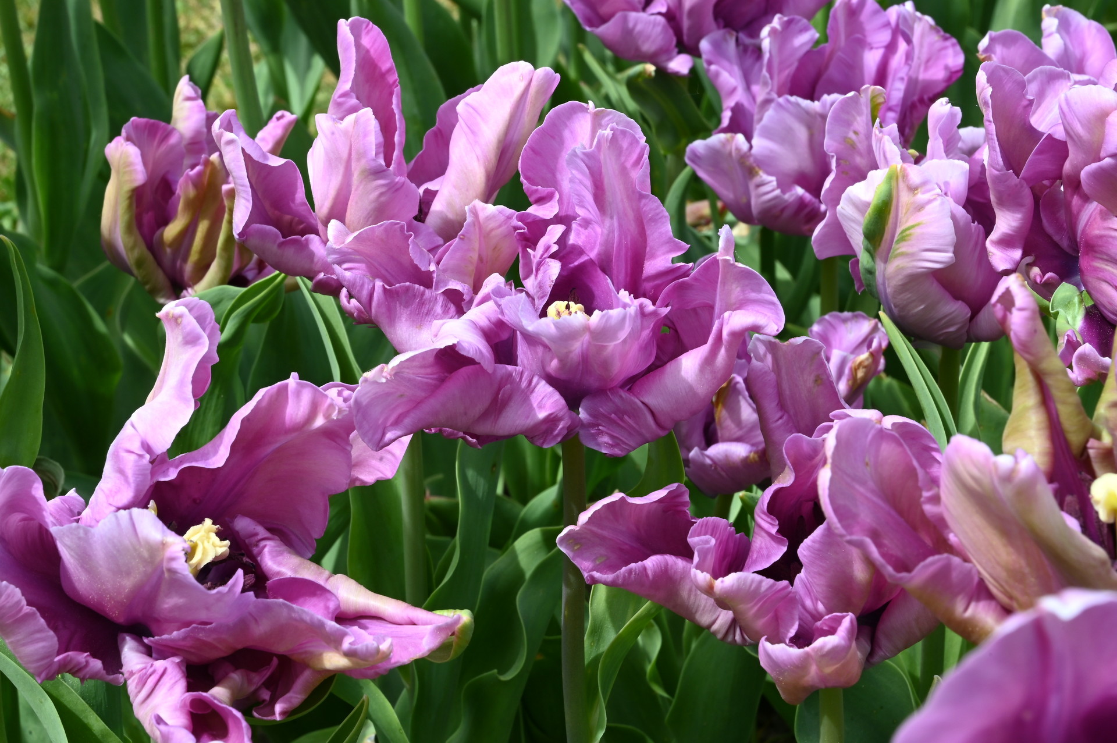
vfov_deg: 19.4
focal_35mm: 70
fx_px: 2170
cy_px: 372
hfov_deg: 28.9
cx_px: 558
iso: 250
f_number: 22
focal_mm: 70
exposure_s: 1/60
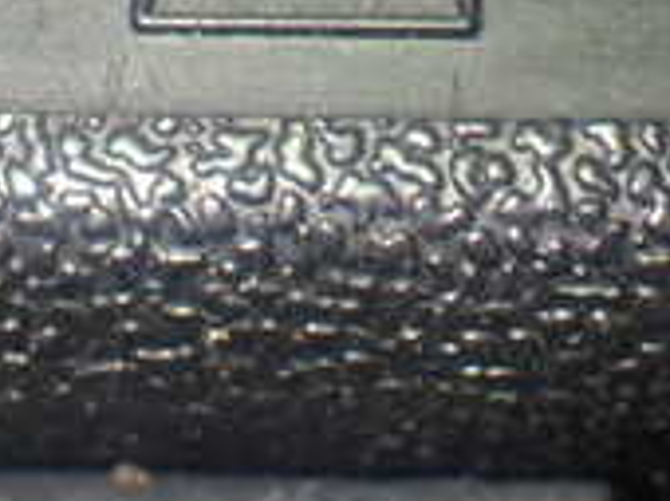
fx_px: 3962
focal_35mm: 205
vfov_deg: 7.1
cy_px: -256
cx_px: 154
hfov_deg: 9.6
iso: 800
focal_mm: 10.35
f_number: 3.5
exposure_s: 1/50
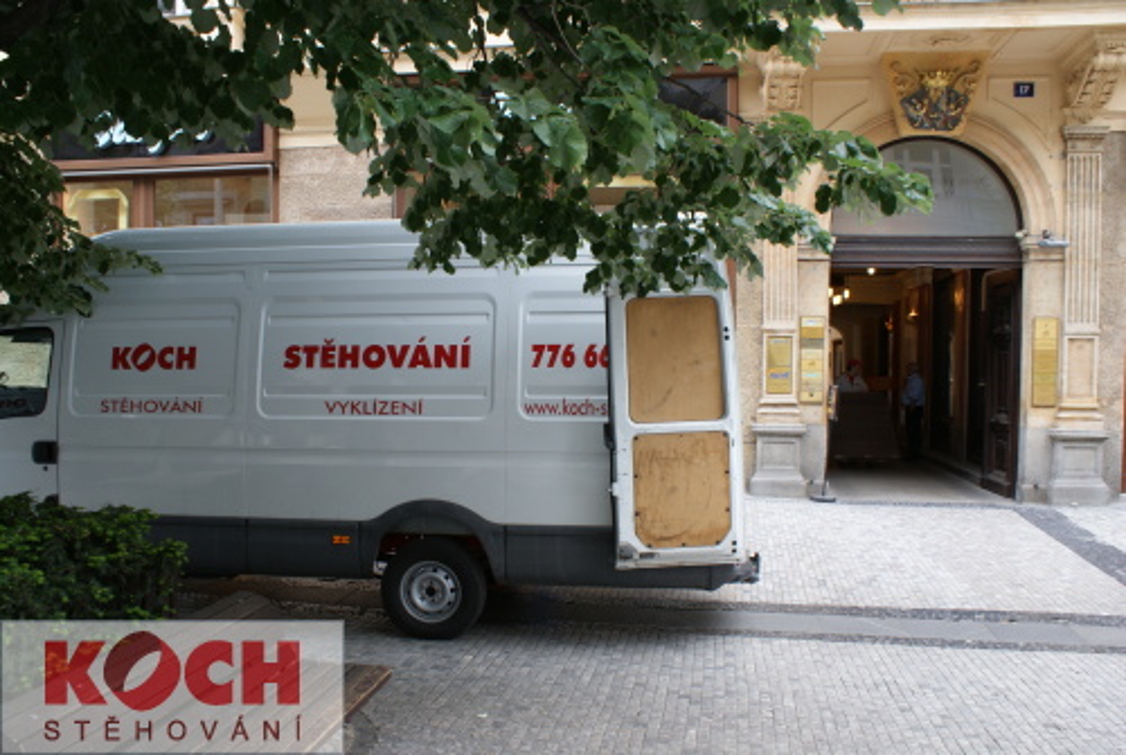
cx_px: 563
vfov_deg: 43.7
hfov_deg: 61.9
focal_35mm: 30
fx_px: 940
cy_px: 378
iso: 100
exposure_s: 1/50
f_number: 5.6
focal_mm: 20
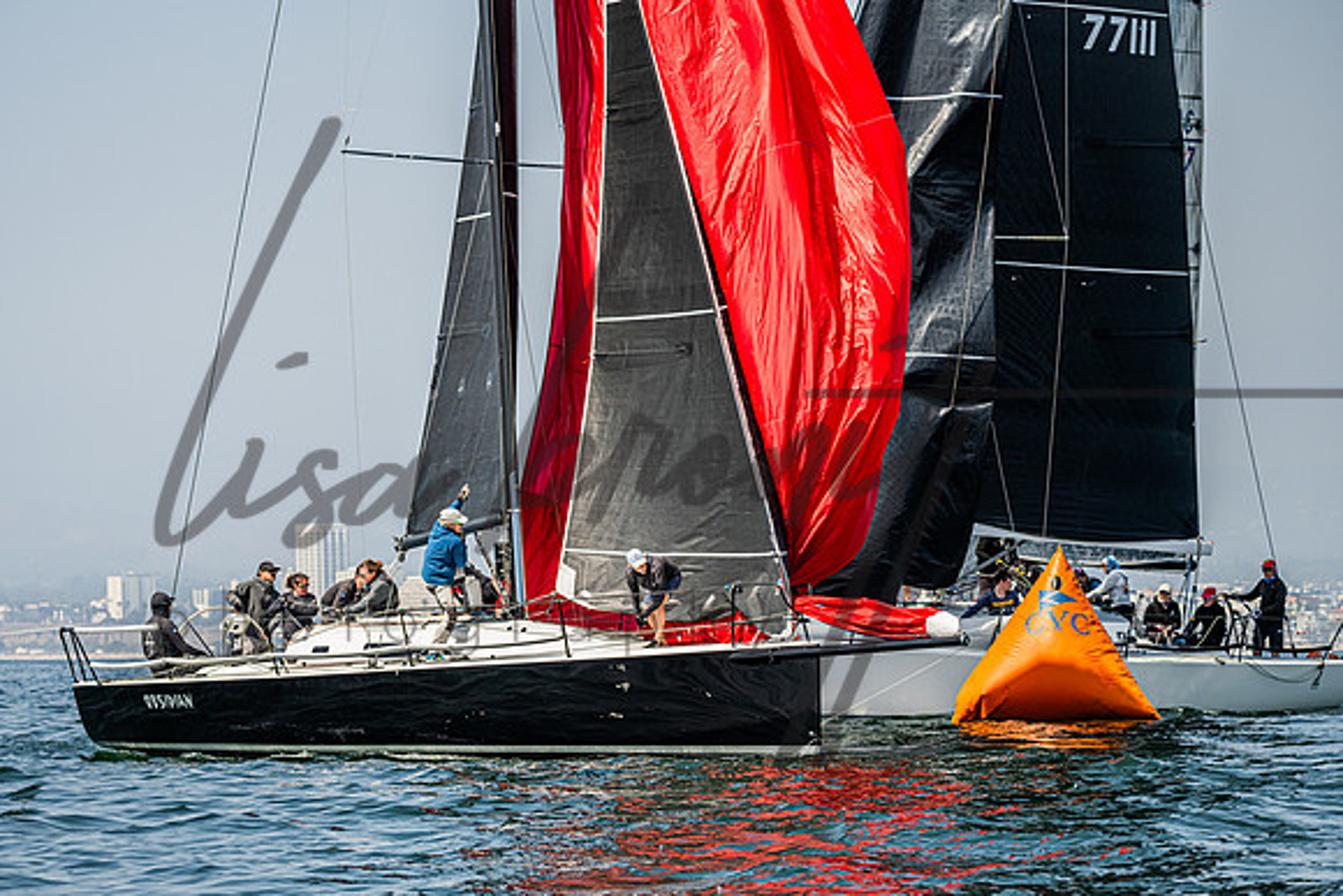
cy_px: 495
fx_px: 5782
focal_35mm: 155
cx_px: 601
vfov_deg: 8.9
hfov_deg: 13.2
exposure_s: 1/4000
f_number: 4.8
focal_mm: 135
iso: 500
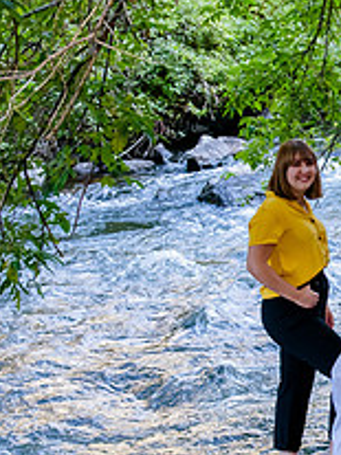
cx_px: 384
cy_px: 249
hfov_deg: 13.3
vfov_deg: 18.1
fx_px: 1433
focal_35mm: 109
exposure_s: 1/160
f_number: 5
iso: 1600
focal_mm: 32
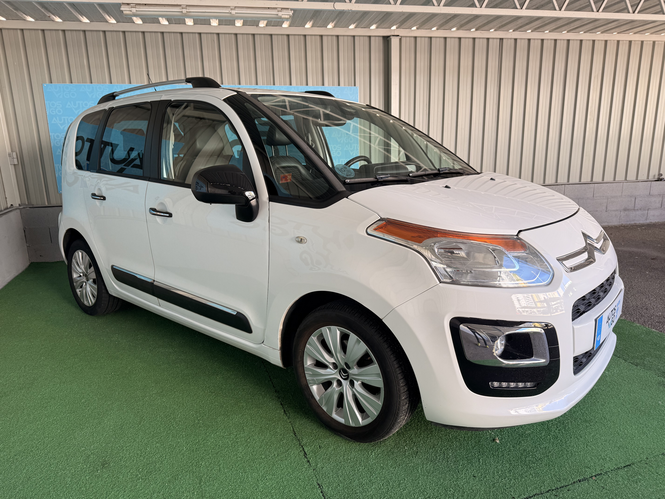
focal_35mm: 24
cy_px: 250
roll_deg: +2.1
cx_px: 332
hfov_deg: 71.6
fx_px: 461
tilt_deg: -12.5
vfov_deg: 56.8
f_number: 1.78
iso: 64
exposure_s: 1/144
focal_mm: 6.76
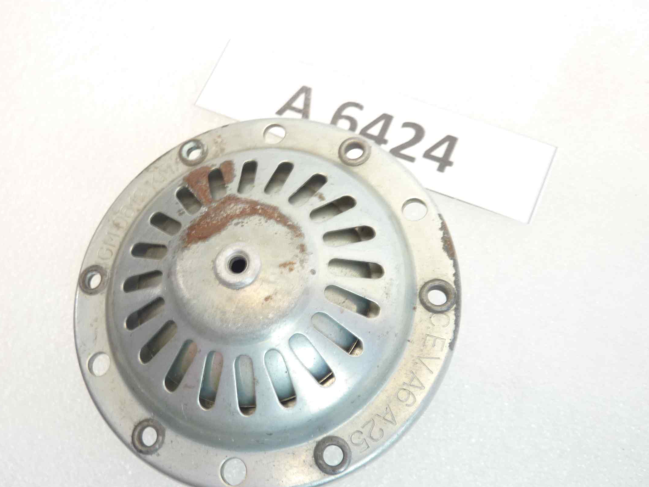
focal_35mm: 30
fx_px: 562
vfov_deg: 46.6
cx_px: 274
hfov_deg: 59.7
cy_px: 284
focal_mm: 4.1
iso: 80
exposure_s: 1/10
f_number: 3.3
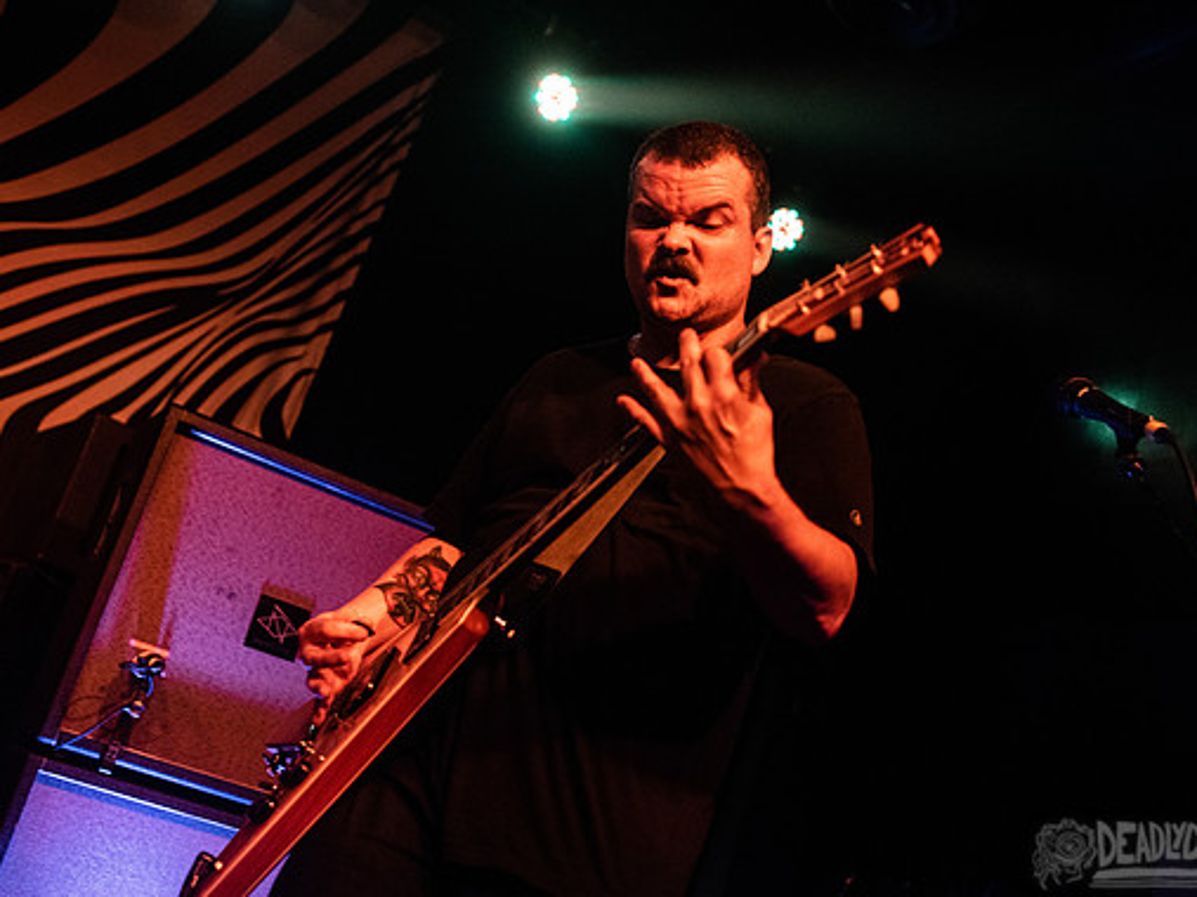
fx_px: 1521
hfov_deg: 42.9
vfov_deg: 32.9
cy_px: 447
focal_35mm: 44
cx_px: 628
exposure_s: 1/320
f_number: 3.2
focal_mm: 40
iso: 3200
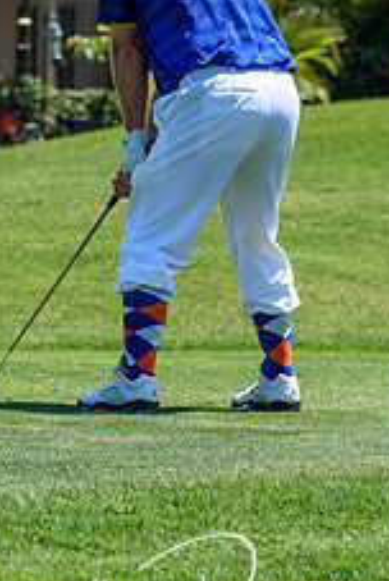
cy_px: 164
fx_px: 5849
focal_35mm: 362
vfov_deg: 5.7
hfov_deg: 3.8
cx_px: 69
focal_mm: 122
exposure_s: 1/800
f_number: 7.1
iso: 200
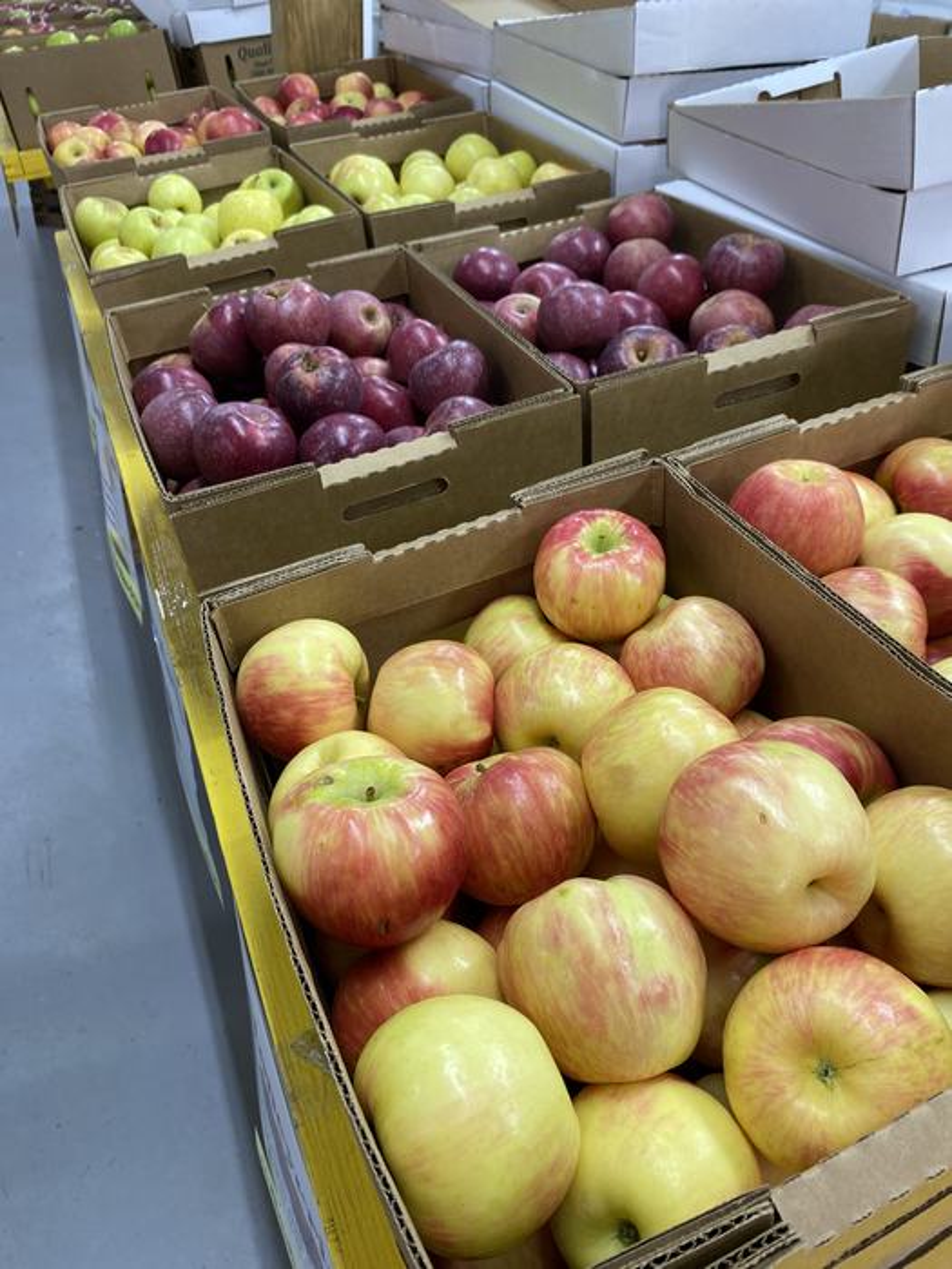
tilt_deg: -34.6
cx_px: 476
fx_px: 953
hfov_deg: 53.1
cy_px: 634
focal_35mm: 26
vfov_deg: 67.3
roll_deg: -3.6
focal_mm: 4.25
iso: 80
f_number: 1.8
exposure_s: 1/60
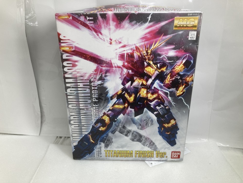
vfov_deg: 49.7
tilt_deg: -20.1
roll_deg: -1.0
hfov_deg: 63.4
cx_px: 122
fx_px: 197
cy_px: 92
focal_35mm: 28
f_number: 1.8
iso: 32
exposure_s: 1/100
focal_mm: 3.99
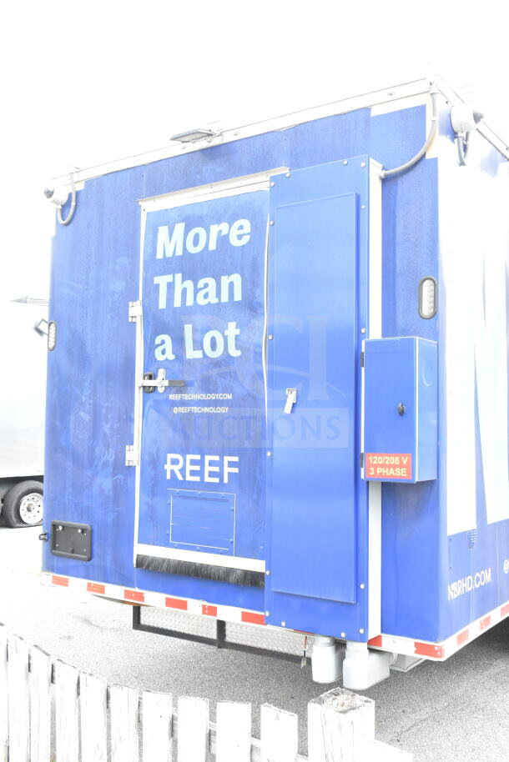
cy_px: 381
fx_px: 763
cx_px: 254
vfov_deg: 53.1
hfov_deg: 36.9
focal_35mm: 36
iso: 1600
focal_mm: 24
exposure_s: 1/160
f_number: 6.3
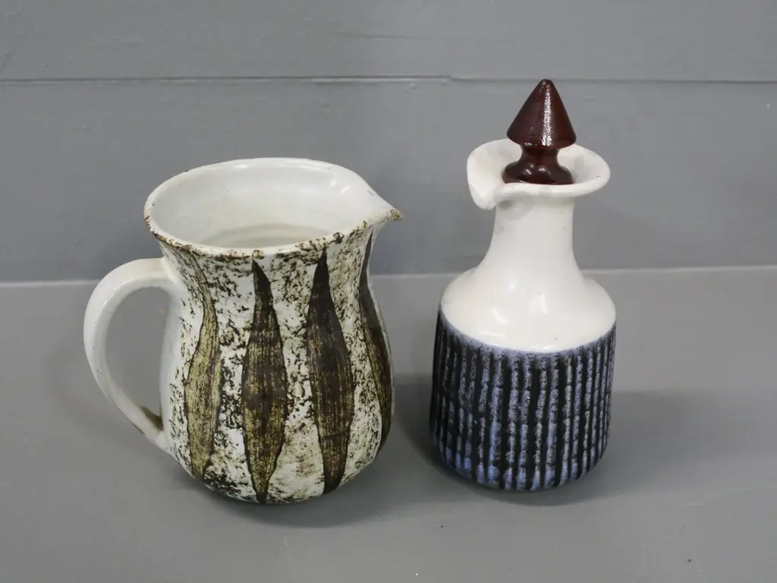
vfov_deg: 29.1
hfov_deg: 38.2
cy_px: 292
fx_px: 1122
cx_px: 388
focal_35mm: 50
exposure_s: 1/100
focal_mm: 25
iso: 3200
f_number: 5
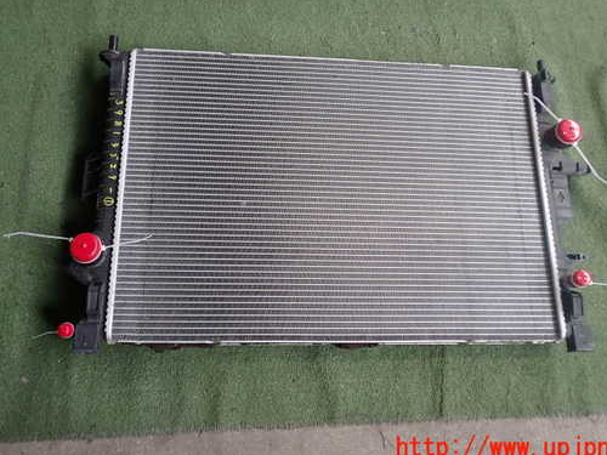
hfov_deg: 51.4
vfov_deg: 39.5
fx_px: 631
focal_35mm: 36
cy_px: 190
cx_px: 306
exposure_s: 1/100
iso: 200
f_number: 2.3
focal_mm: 5.4
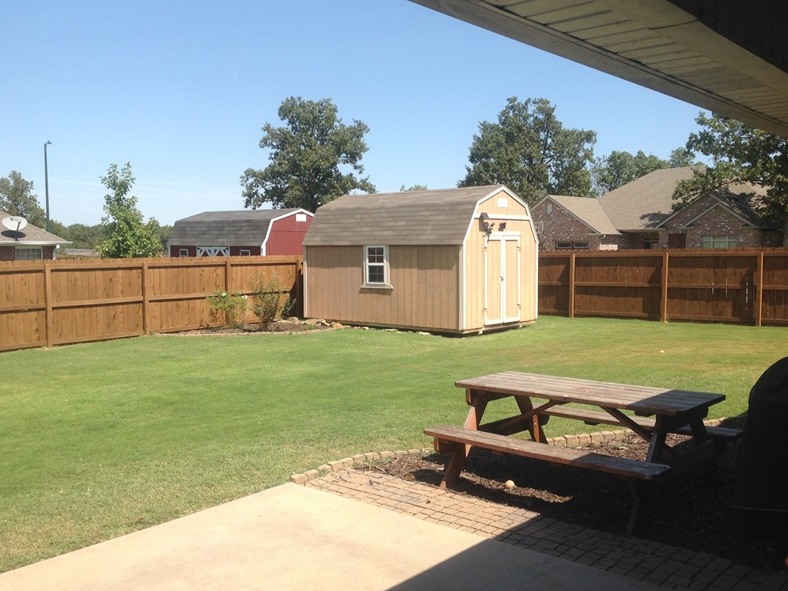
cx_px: 388
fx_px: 820
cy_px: 291
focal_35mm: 36
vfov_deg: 39.7
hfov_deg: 51.4
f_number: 2.4
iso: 50
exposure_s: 1/1439
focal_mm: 4.28
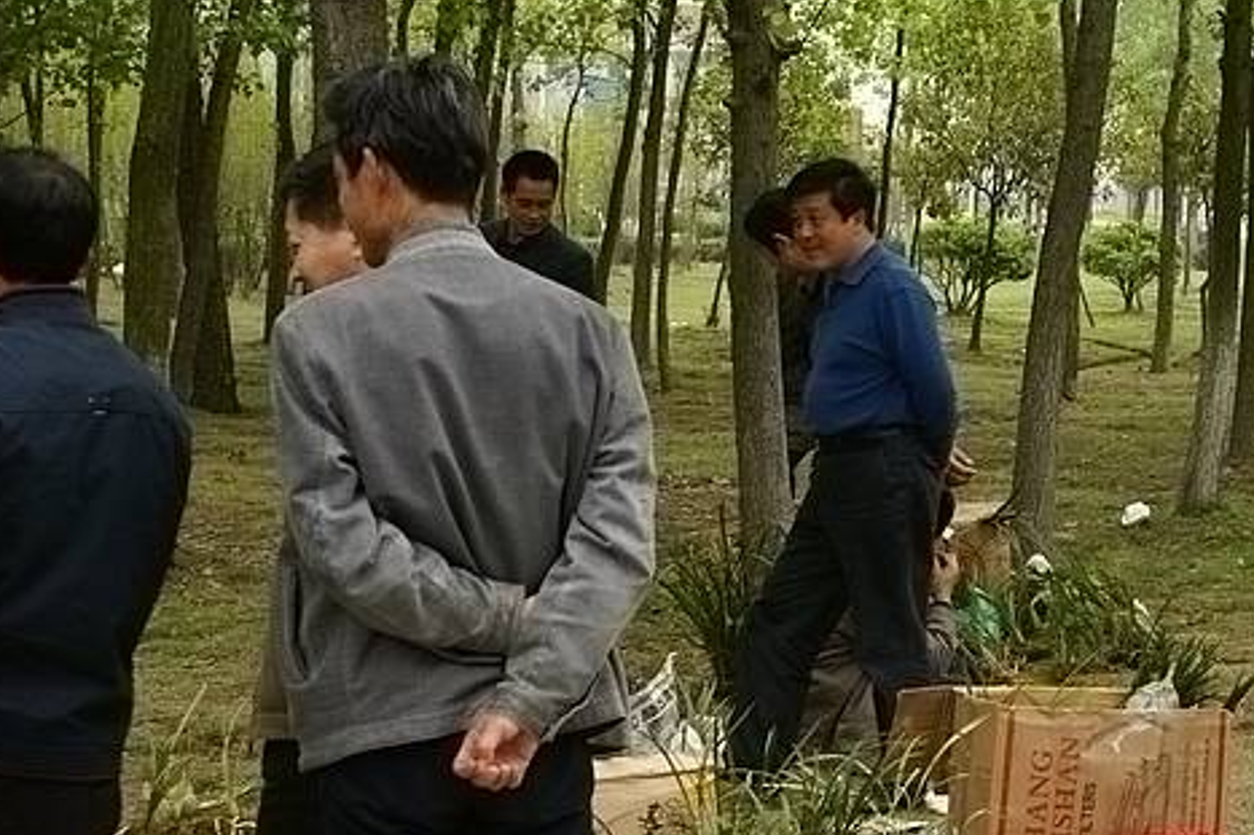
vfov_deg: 15.2
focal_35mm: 90
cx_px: 1055
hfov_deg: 22.3
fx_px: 3129
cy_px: 592
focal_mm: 35
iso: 100
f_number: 6.3
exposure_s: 1/100
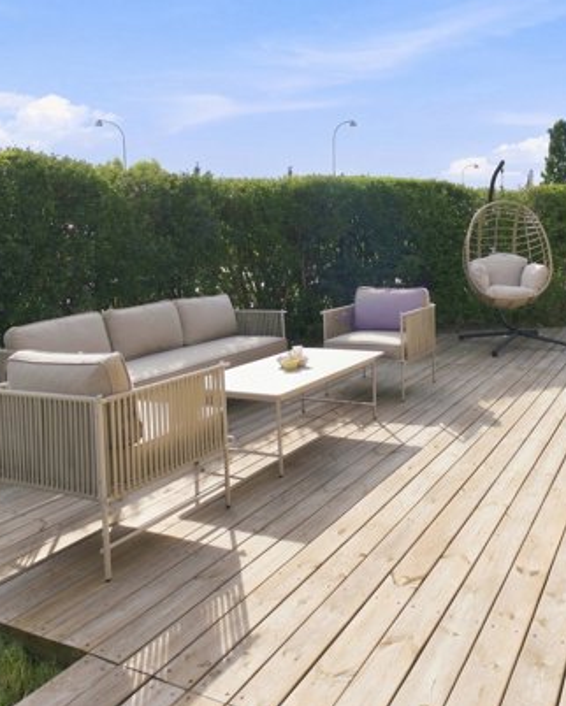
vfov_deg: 60.9
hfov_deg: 50.8
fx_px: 586
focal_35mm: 28
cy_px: 243
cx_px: 366
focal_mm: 10
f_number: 8
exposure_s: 1/400
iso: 200
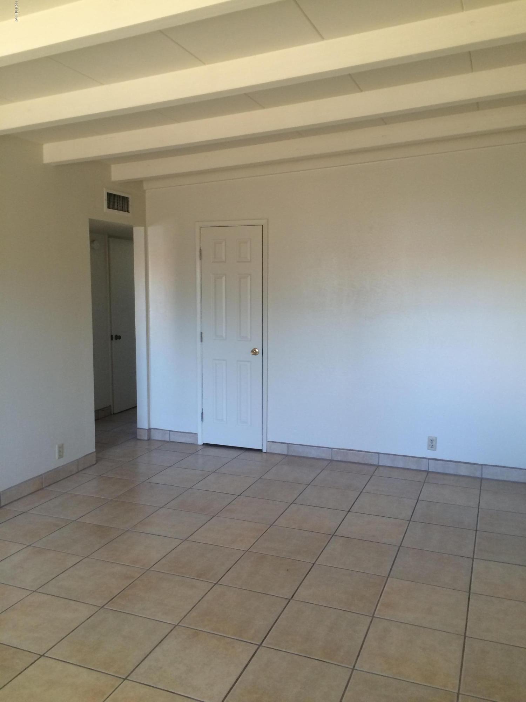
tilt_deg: -6.4
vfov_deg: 61.7
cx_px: 263
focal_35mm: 29
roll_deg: +0.7
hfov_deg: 48.2
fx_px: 588
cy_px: 351
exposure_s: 1/30
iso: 40
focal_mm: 4.15
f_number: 2.2
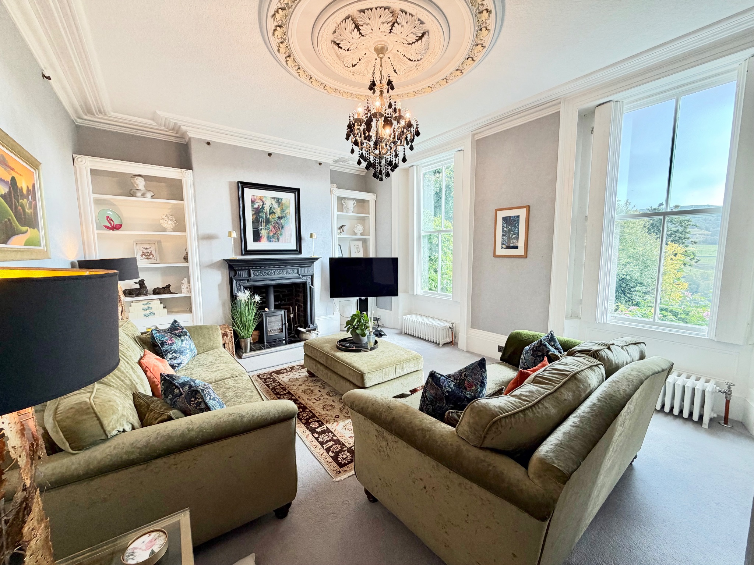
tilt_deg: -5.2
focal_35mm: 14
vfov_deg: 85.7
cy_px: 282
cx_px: 377
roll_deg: +0.8
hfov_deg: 102.1
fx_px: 305
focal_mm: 2.22
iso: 125
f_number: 2.2
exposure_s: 1/100
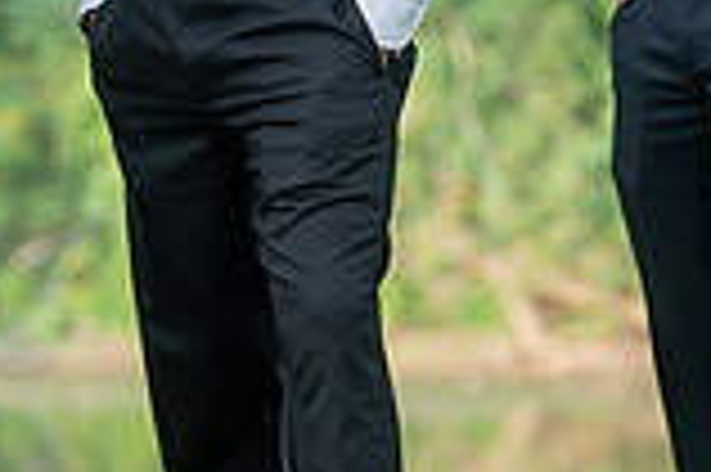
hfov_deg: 4.1
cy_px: -80
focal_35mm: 496
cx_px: -160
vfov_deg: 2.8
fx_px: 9786
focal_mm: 120
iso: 200
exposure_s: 1/200
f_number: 4
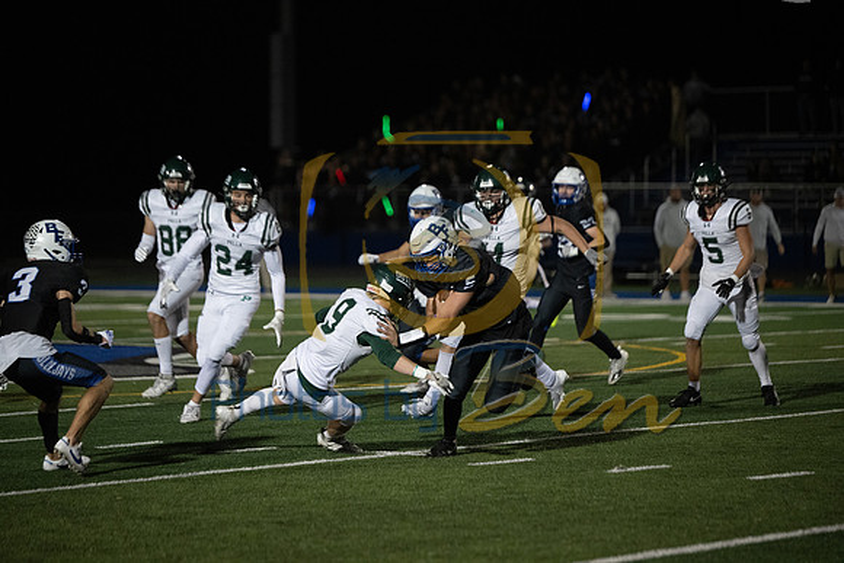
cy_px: 282
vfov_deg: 8.6
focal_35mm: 160
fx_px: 3752
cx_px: 422
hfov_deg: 12.8
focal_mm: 160
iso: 5000
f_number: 2.8
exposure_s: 1/1600
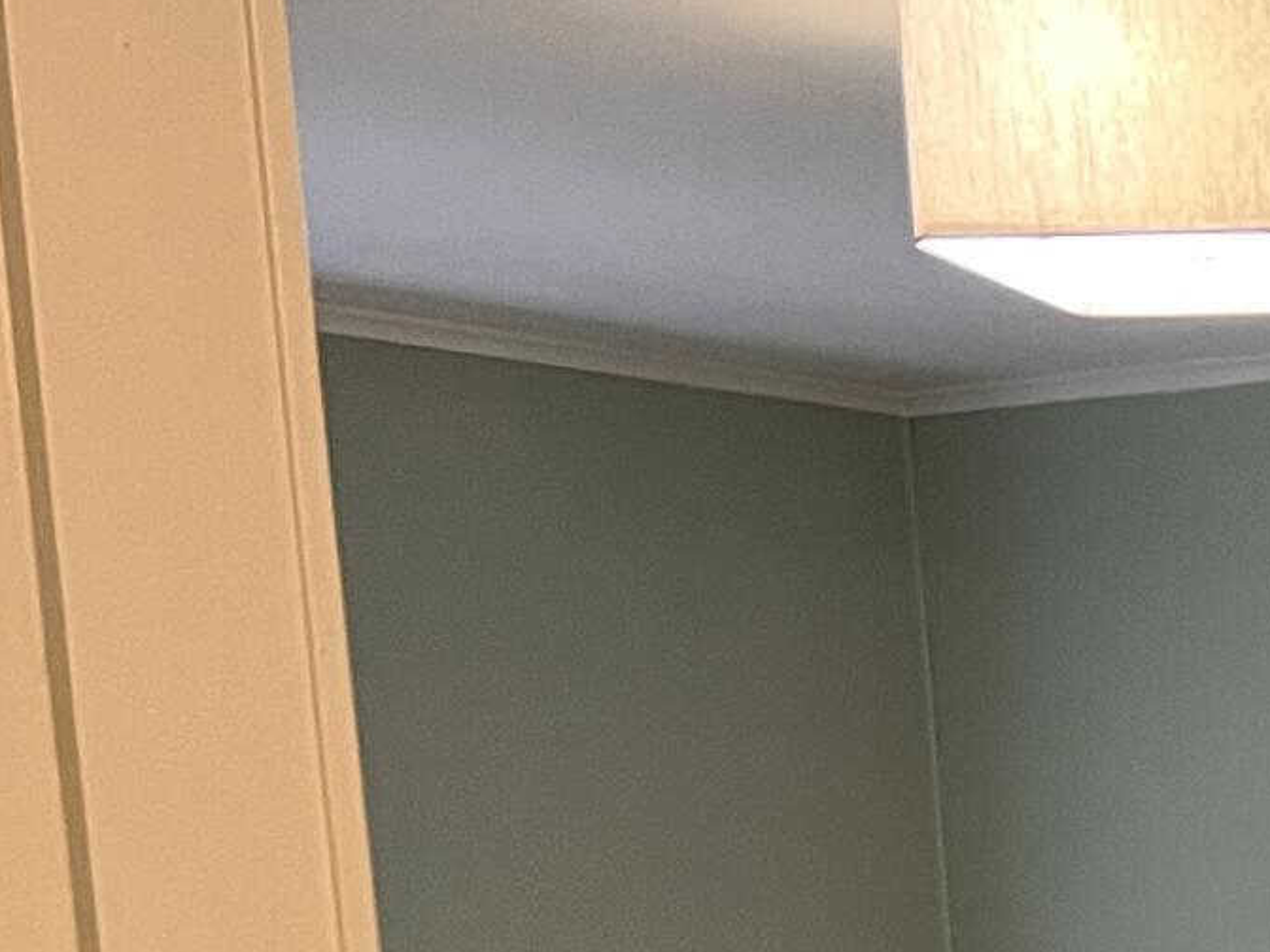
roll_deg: +1.6
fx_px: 4256
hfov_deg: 14.2
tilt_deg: -8.5
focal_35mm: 116
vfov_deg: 11.8
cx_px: 2529
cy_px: 1702
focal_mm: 5.7
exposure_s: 1/60
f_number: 1.5
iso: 320
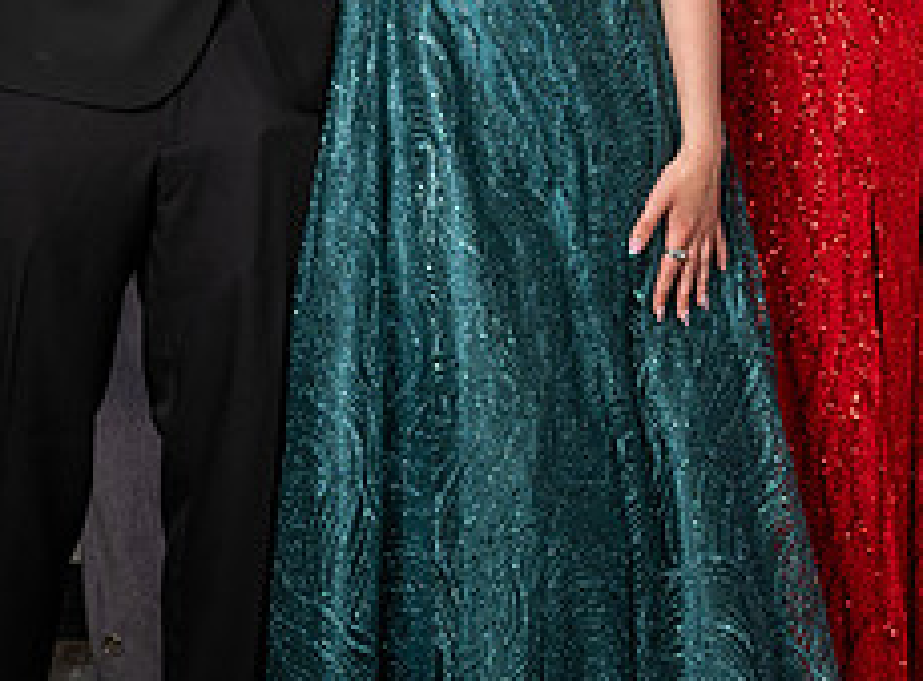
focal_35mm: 111
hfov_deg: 16.8
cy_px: -222
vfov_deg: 12.7
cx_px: 1219
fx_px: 2943
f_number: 4.5
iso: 50
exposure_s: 1/400
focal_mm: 35
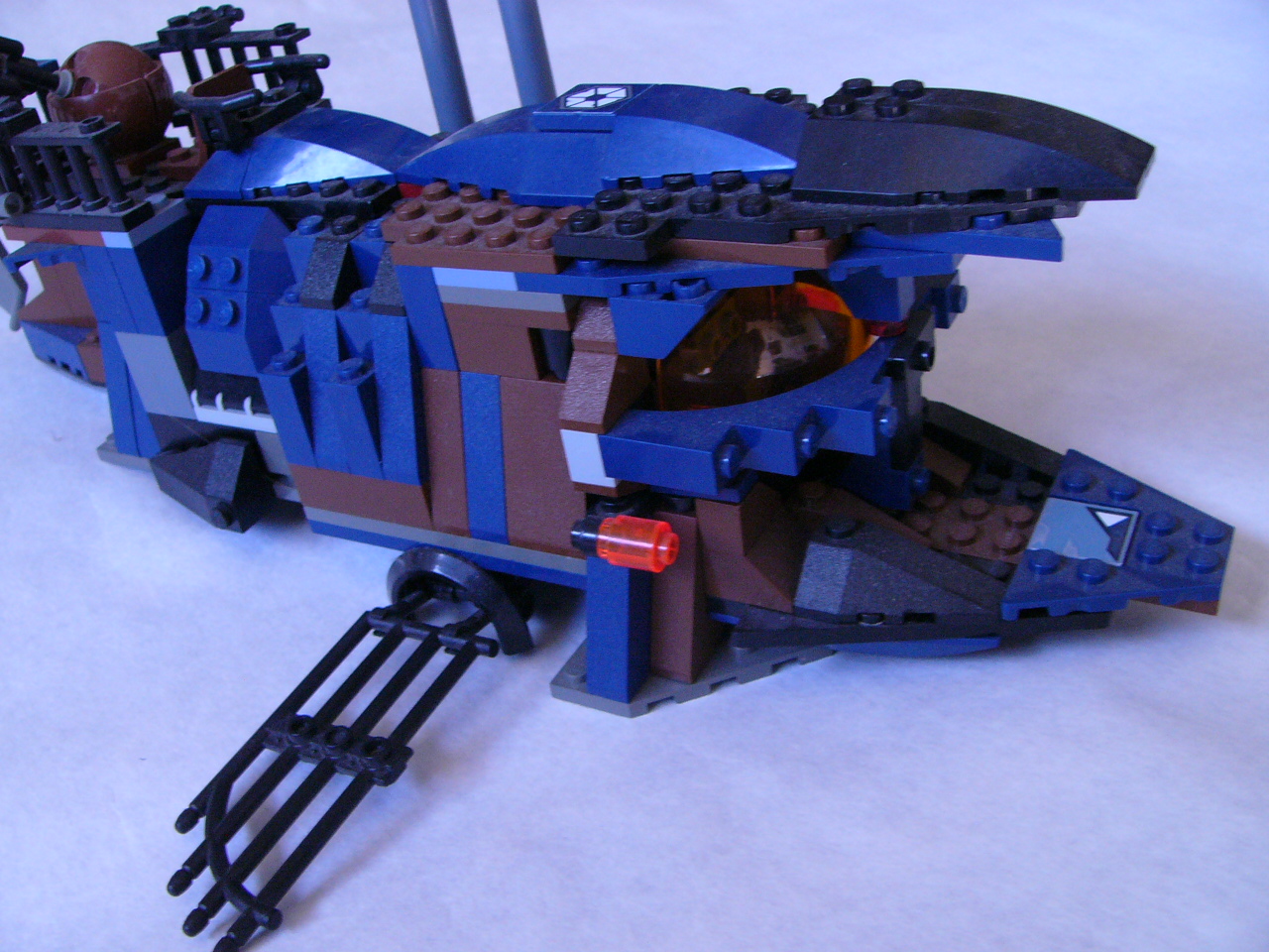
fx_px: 1320
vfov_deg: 39.7
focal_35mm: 36
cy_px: 476
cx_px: 634
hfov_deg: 51.4
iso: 200
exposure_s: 1/10
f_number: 4
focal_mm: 6
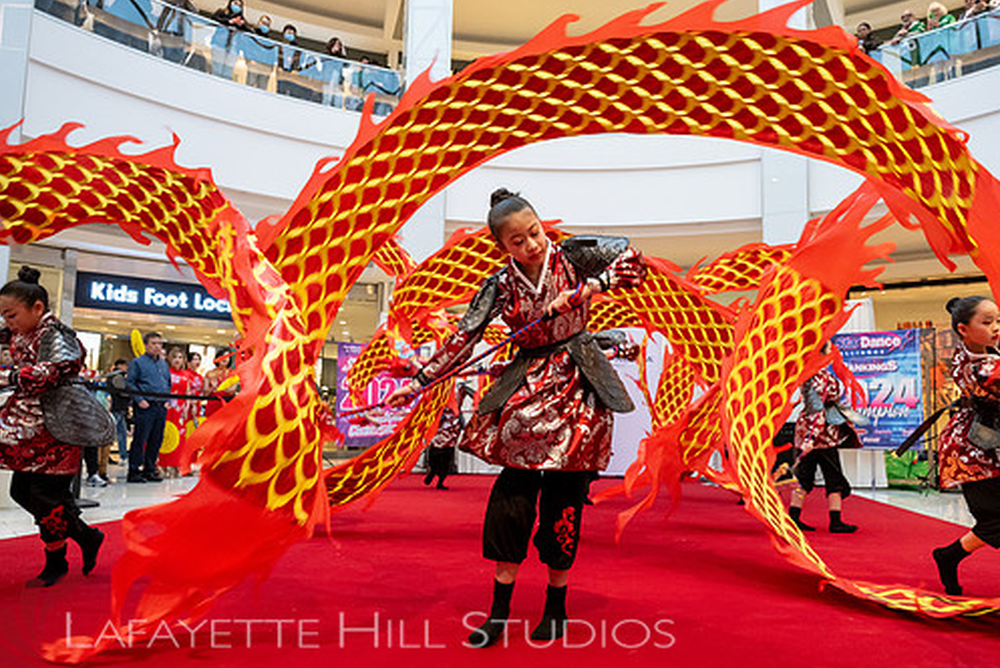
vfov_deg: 46.5
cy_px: 345
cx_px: 551
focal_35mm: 28
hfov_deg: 65.3
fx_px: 778
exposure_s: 1/400
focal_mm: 24
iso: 4000
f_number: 4
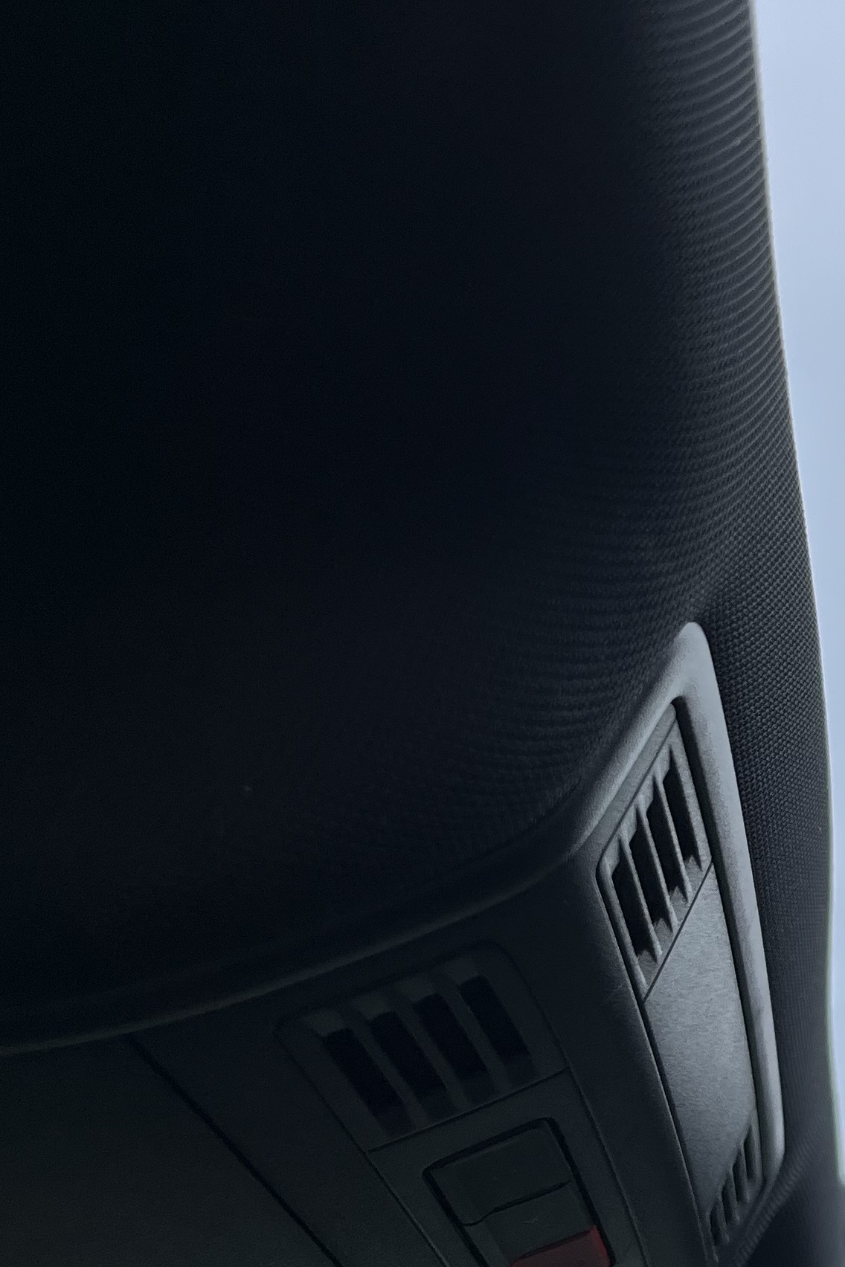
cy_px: 740
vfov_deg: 31.4
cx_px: 1263
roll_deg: +0.6
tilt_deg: +26.5
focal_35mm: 64
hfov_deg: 18.8
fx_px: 2253
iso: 50
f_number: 1.6
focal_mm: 5.1
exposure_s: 1/1832
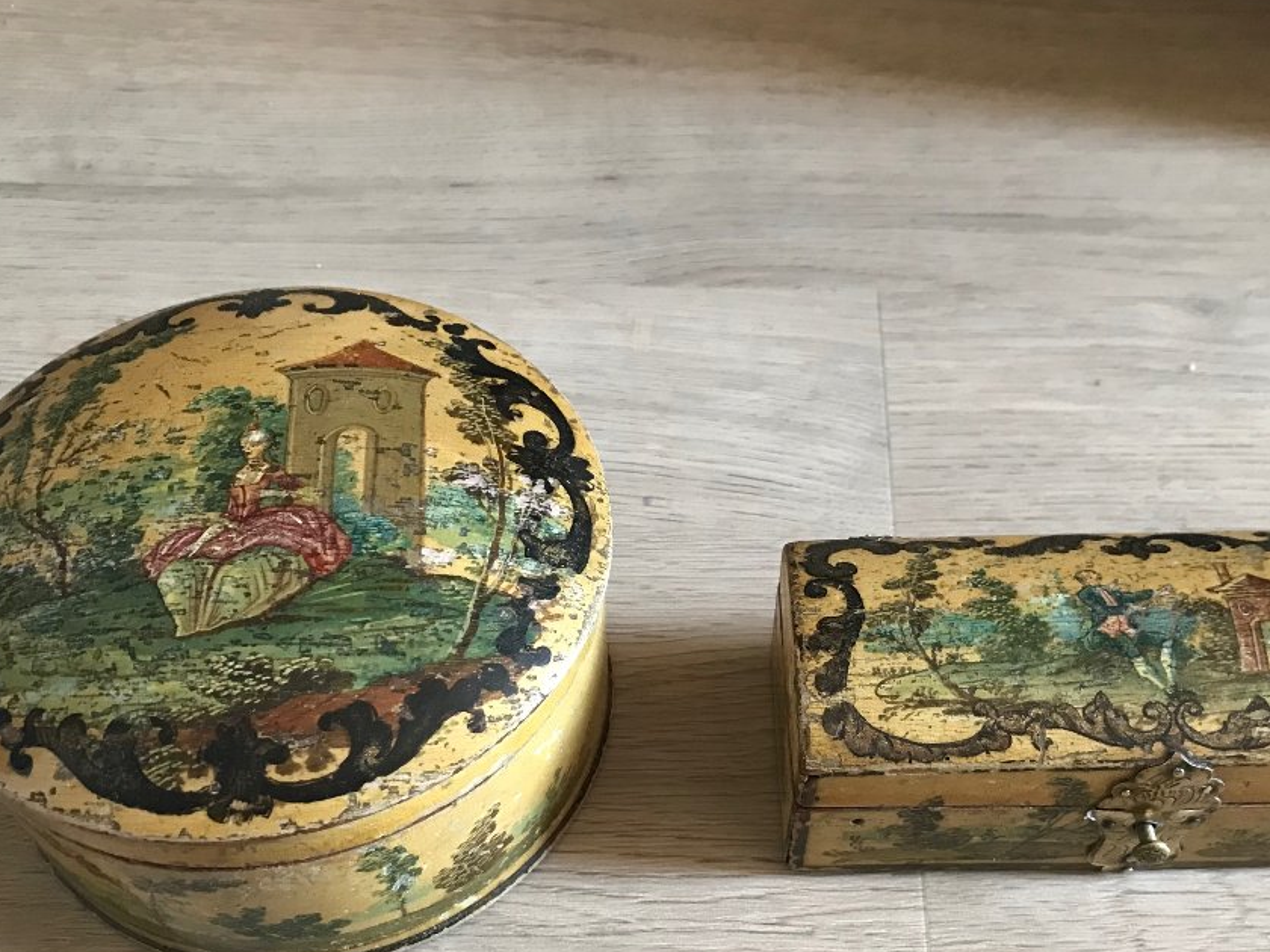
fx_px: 1468
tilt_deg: -56.7
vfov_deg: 35.5
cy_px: 660
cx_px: 703
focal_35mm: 40
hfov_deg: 46.7
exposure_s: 1/17
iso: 80
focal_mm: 3.99
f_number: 1.8
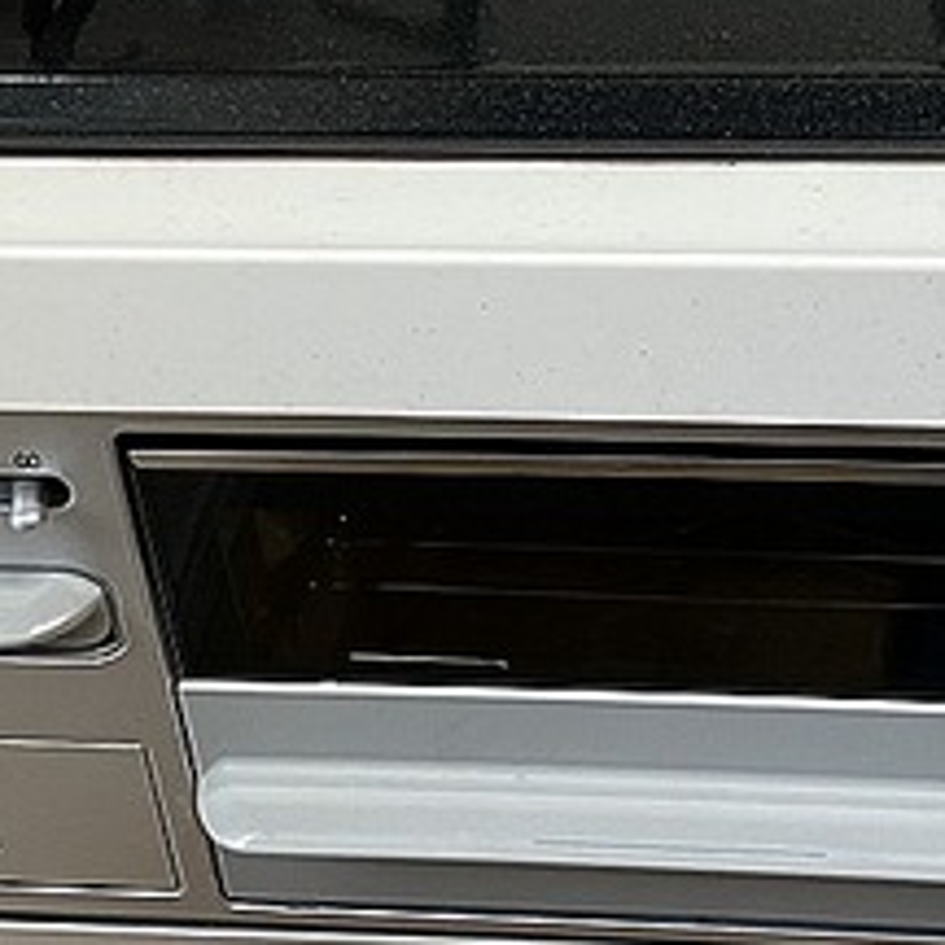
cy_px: 254
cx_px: 687
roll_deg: +6.3
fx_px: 2718
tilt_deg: -33.8
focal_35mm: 88
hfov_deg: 19.6
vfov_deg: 19.6
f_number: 1.8
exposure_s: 1/60
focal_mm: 3.99
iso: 100
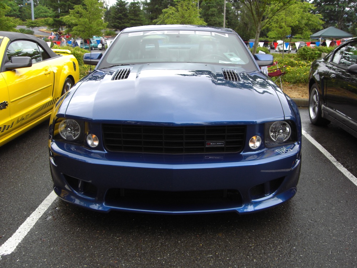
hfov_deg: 49.0
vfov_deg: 37.7
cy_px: 134
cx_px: 178
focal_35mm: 38
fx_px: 392
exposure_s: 1/250
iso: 64
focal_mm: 6.2
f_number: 2.7
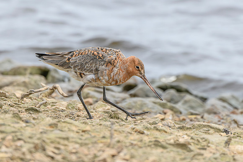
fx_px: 4549
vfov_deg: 2.0
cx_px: 121
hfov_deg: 3.1
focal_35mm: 674
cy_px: 47
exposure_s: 1/1600
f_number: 6.3
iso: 2200
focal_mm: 380
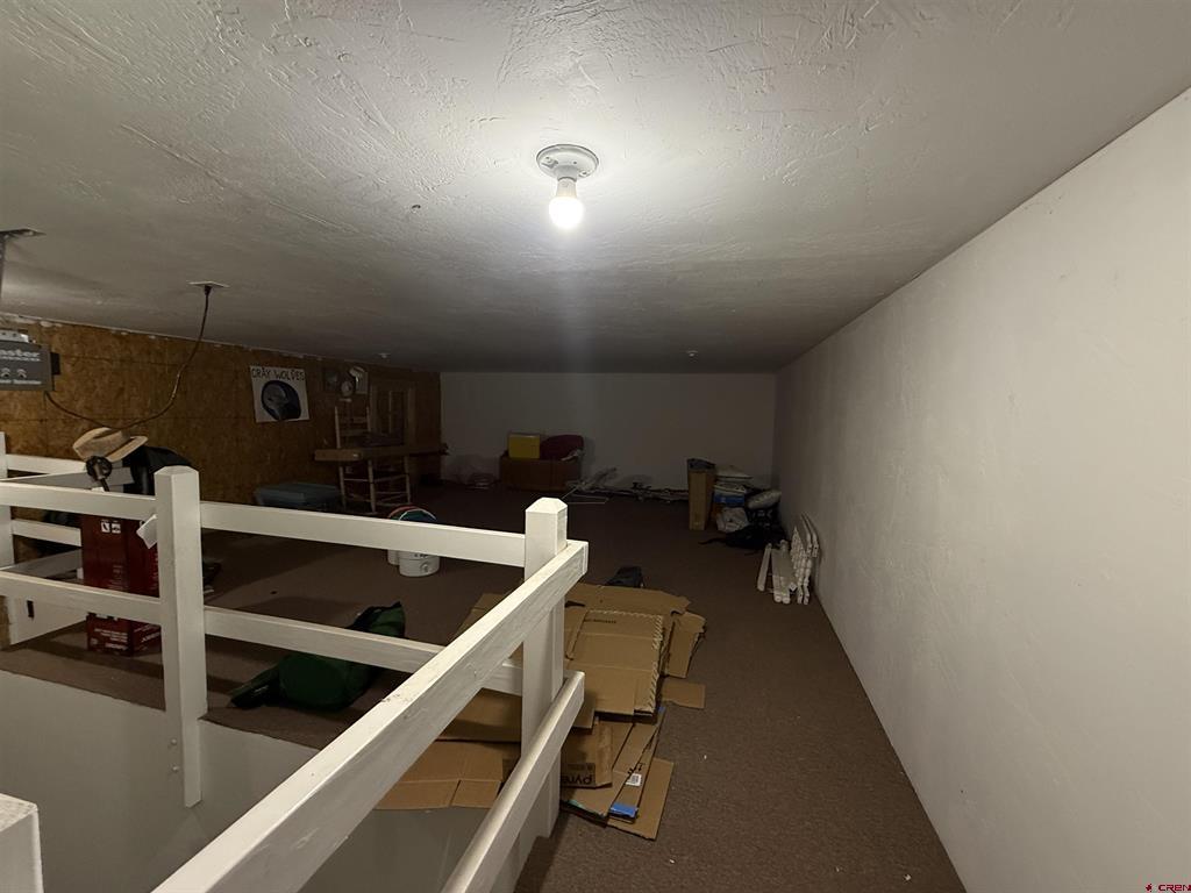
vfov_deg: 85.7
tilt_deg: -4.8
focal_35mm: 14
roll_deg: -1.6
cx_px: 596
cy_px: 446
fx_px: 482
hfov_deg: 102.1
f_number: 2.2
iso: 500
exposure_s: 1/60
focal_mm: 2.22
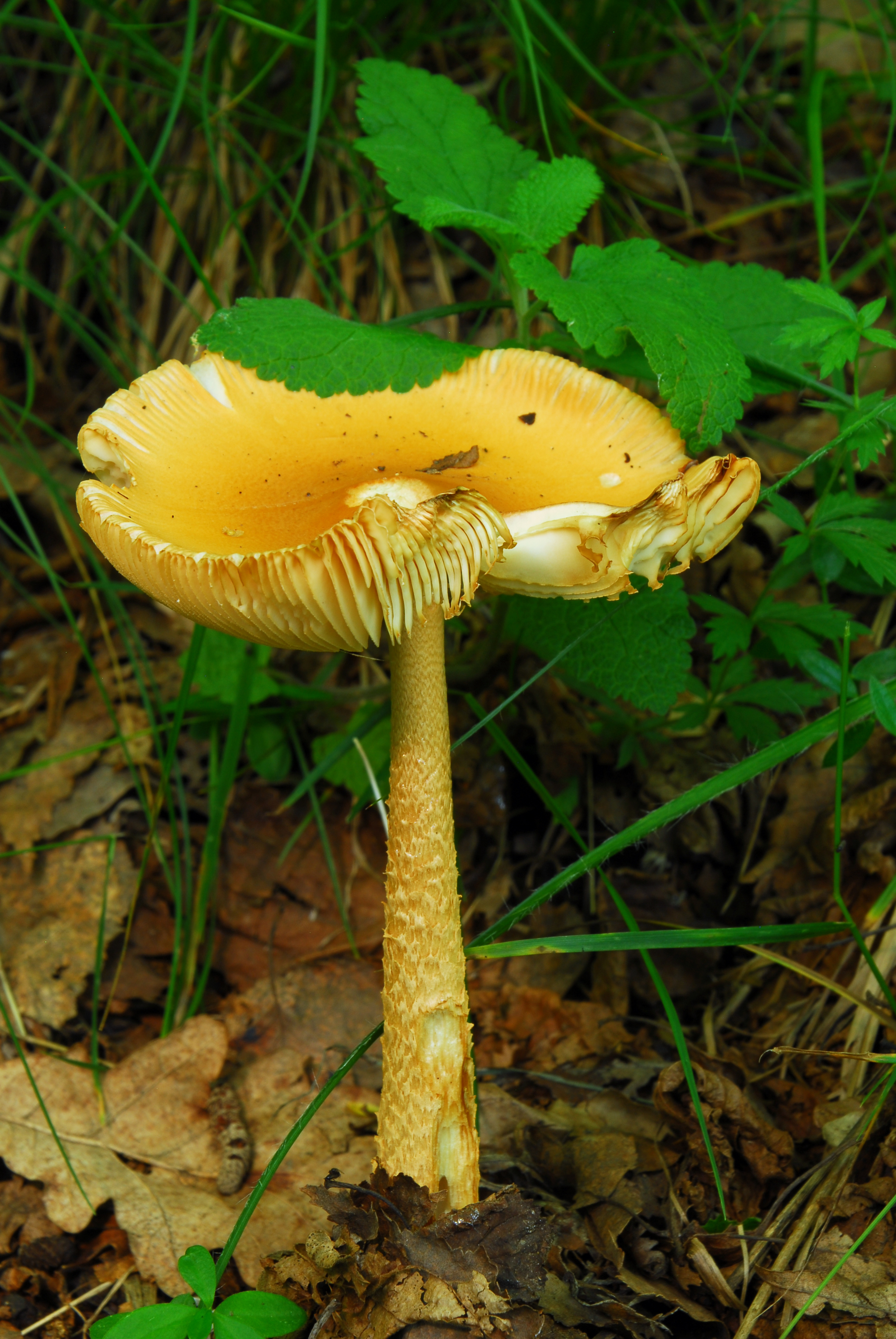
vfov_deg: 13.7
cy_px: 670
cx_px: 448
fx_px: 5584
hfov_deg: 9.2
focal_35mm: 150
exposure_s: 1/2
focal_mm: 100
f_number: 13
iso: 100
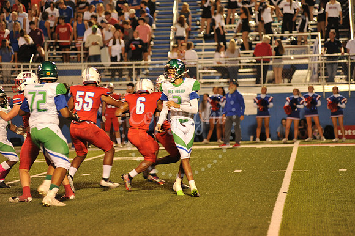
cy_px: 118
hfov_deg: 10.3
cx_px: 178
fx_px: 1971
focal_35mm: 200
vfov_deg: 6.9
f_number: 3.5
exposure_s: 1/200
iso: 2000
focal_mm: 200
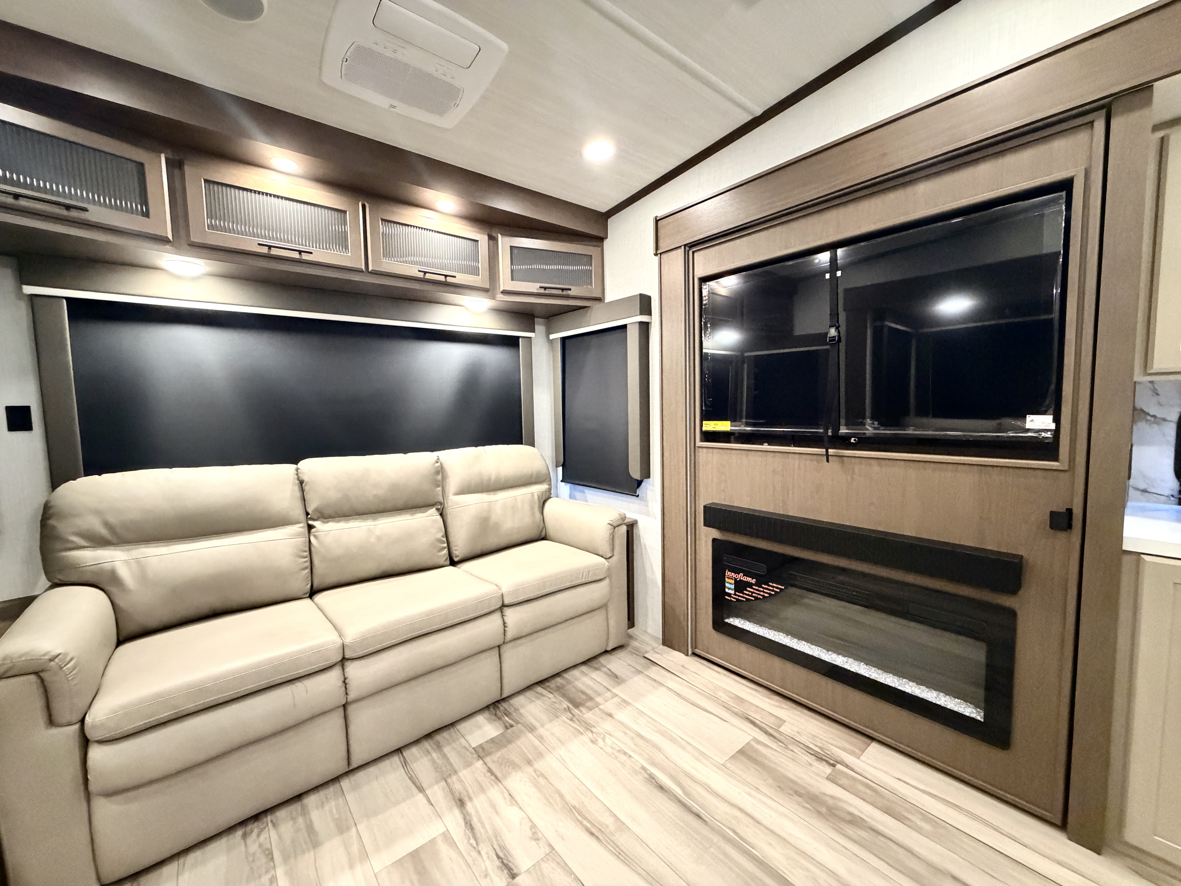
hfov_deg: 102.1
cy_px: 443
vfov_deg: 85.7
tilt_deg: -3.9
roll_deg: +0.9
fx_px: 478
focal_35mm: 14
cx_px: 590
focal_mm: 2.22
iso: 1000
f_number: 2.2
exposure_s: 1/47
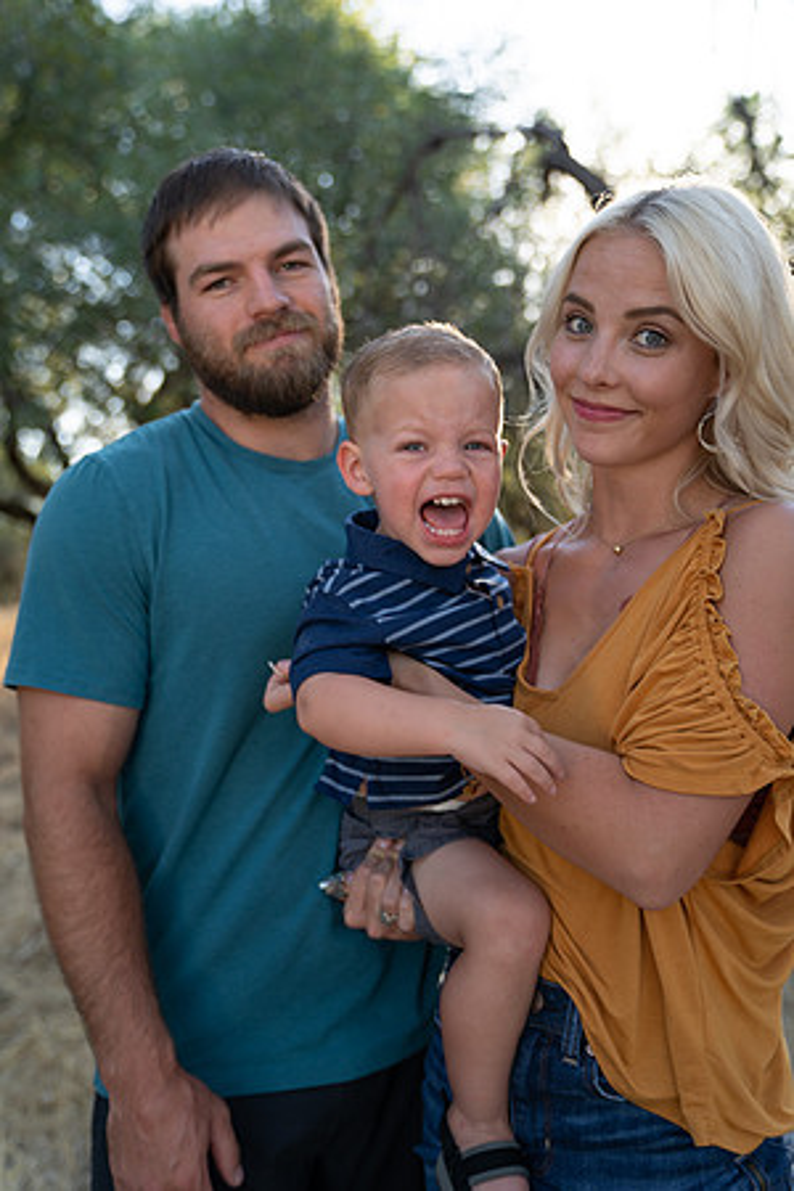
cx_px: 397
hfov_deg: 37.9
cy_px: 596
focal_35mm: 35
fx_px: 1158
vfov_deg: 54.4
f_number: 2.8
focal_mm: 35
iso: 100
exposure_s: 1/125
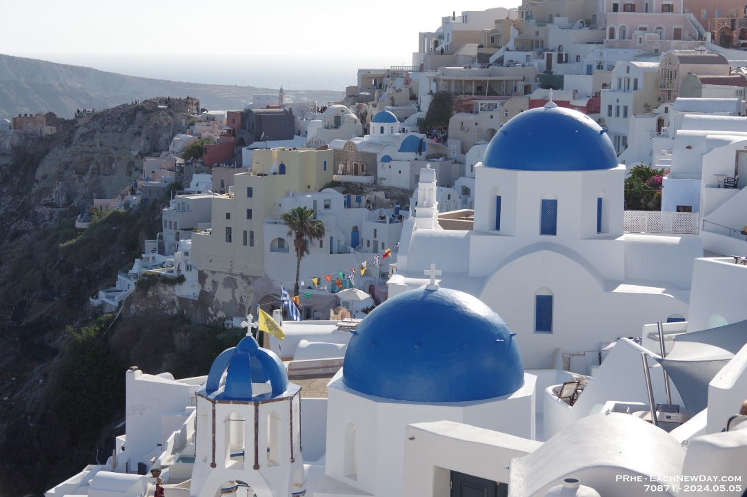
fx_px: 1244
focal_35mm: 60
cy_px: 248
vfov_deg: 22.6
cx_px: 374
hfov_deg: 33.4
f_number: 7.1
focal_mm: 40
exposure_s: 1/800
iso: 200
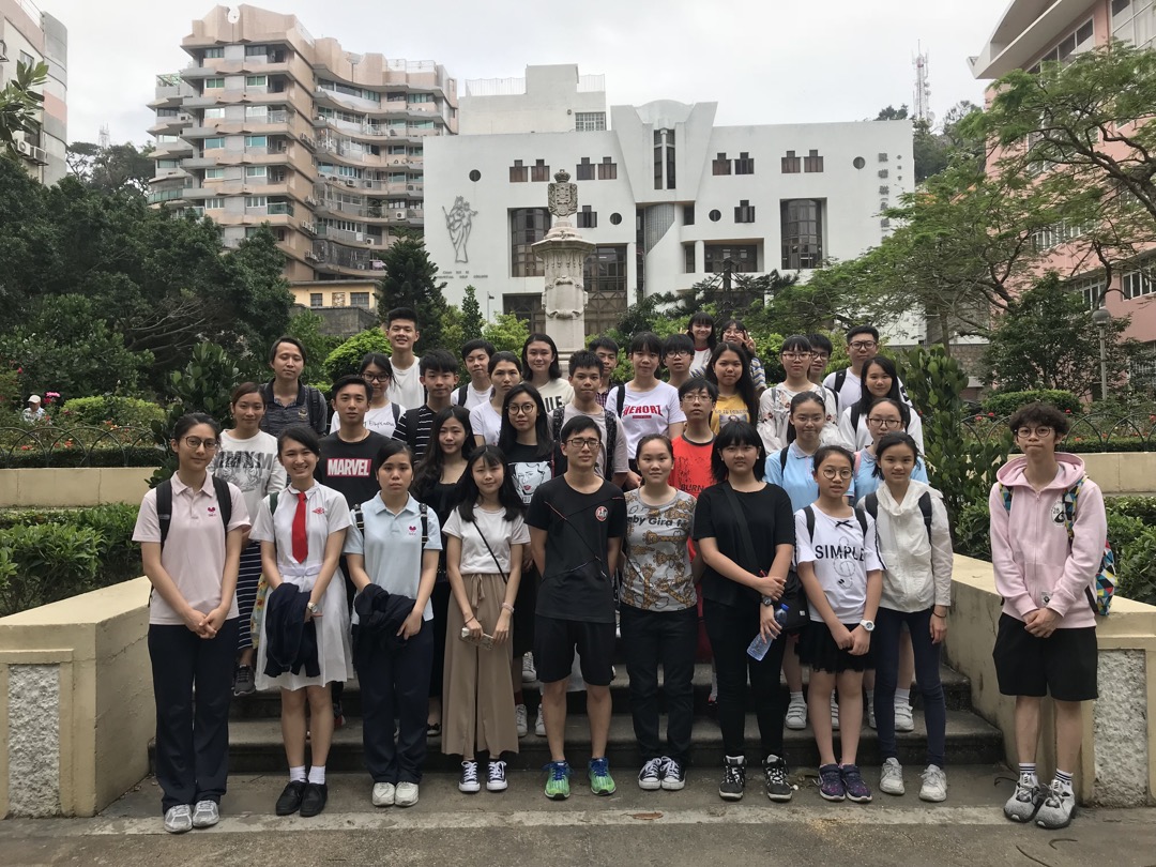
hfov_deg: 63.4
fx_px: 935
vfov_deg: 49.7
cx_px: 578
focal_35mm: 28
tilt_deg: +2.3
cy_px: 434
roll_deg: +0.1
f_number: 1.8
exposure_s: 1/1088
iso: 20
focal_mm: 3.99
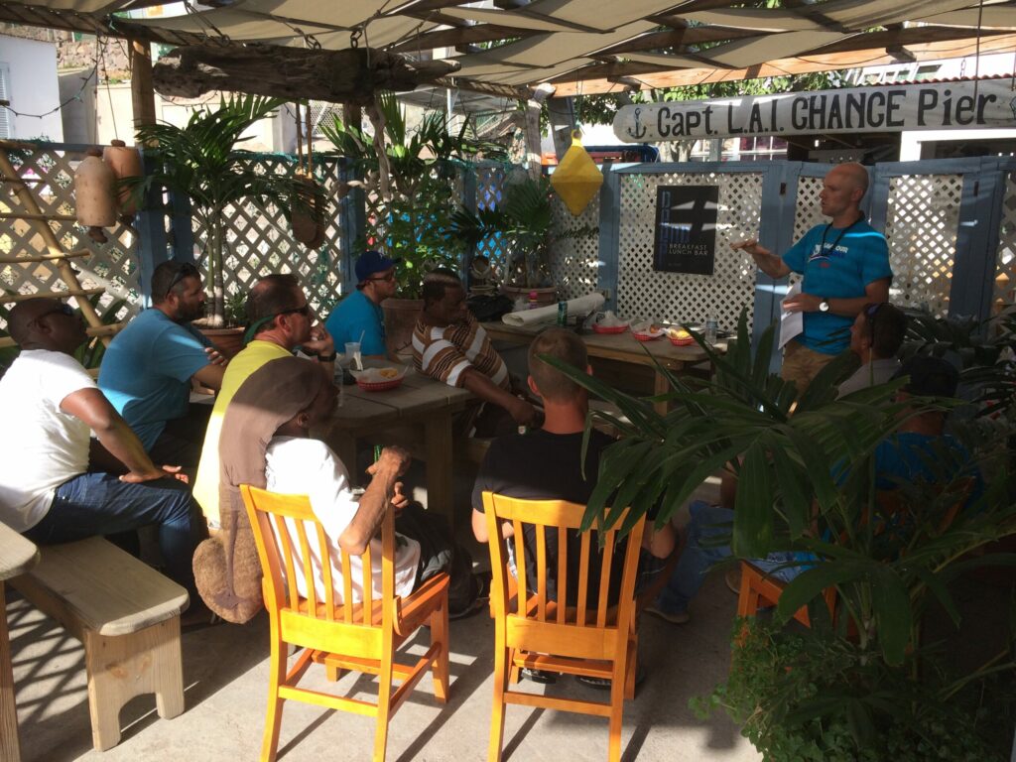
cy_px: 381
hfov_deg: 61.7
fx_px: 851
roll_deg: -0.5
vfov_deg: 48.2
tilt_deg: -13.4
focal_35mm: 29
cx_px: 508
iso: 32
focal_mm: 4.15
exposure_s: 1/622
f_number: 2.2
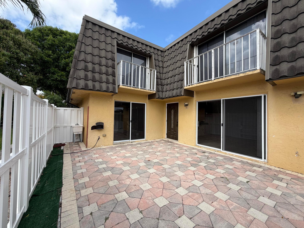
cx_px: 152
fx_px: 123
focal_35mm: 14
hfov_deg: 102.1
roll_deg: -1.0
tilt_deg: +0.8
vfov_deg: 85.7
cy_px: 114
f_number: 2.2
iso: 40
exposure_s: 1/770
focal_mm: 2.22
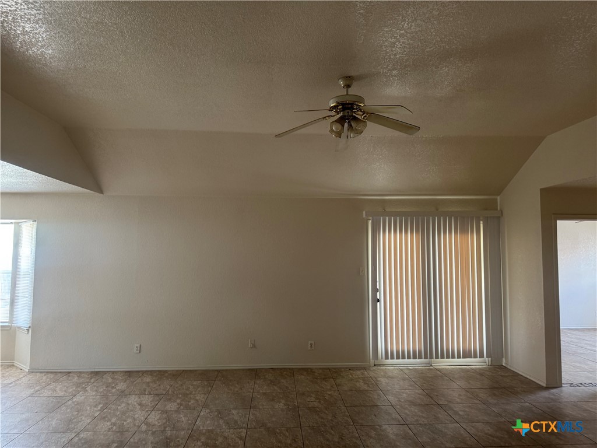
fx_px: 414
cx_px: 298
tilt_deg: +5.6
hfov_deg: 71.6
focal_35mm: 24
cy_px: 224
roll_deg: +0.2
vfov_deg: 56.8
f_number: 1.78
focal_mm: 6.76
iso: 200
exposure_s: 1/60
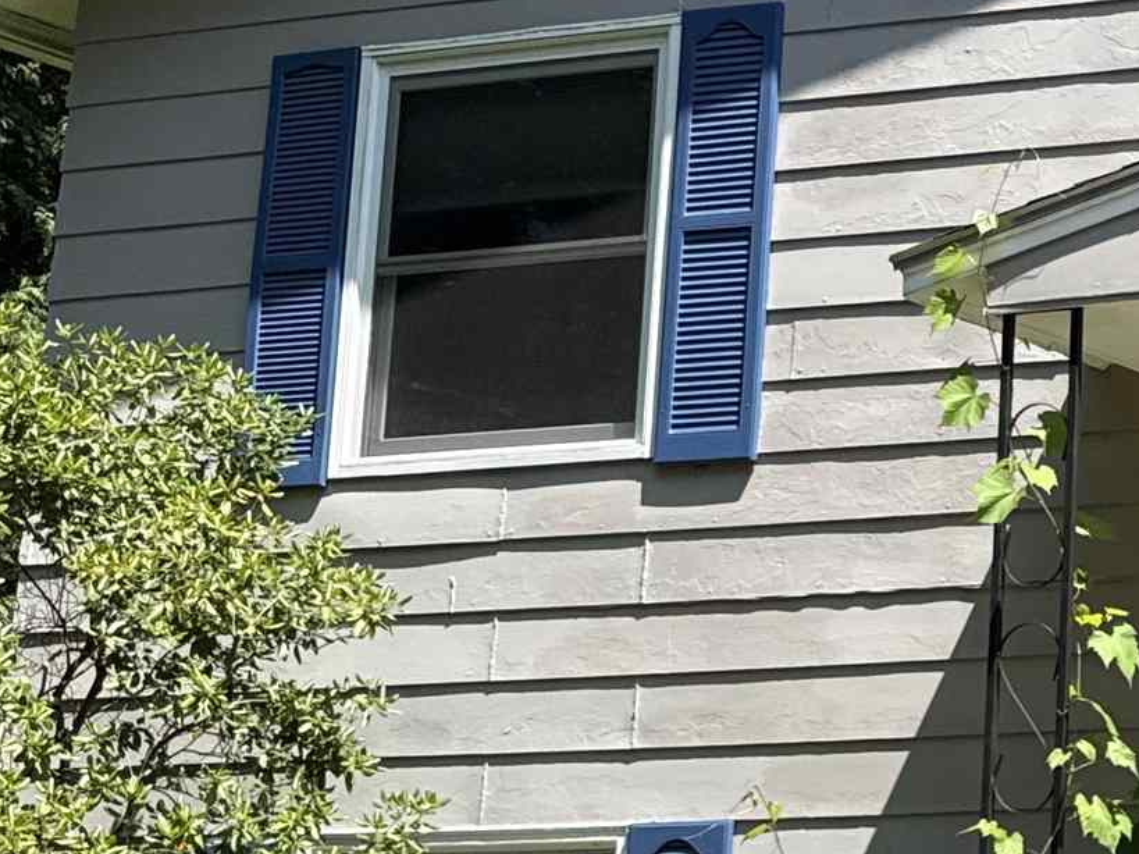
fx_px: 2961
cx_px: 1756
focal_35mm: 90
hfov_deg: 18.9
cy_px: 345
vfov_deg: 16.4
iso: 80
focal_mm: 6.76
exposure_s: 1/2525
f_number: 1.78
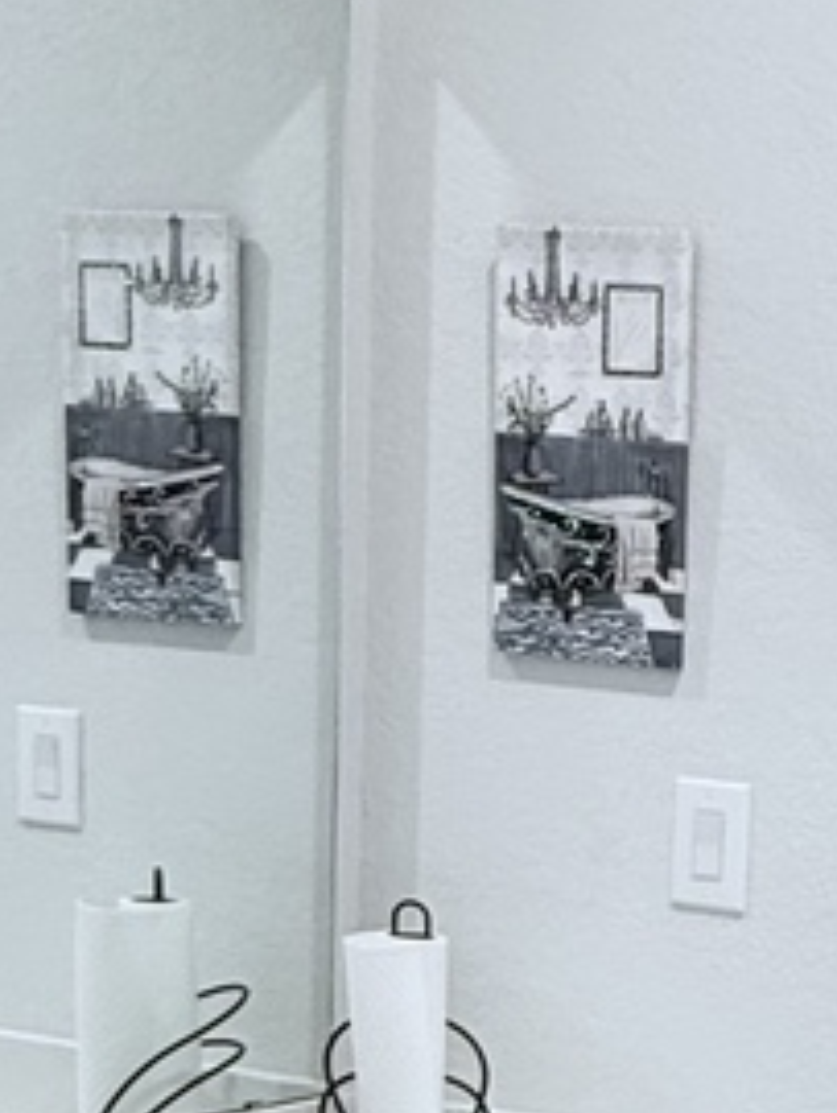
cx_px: 858
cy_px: 849
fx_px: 1803
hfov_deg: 24.8
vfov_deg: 33.6
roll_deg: -3.5
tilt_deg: -2.3
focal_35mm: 56
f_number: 2.2
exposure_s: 1/60
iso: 200
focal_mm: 2.22
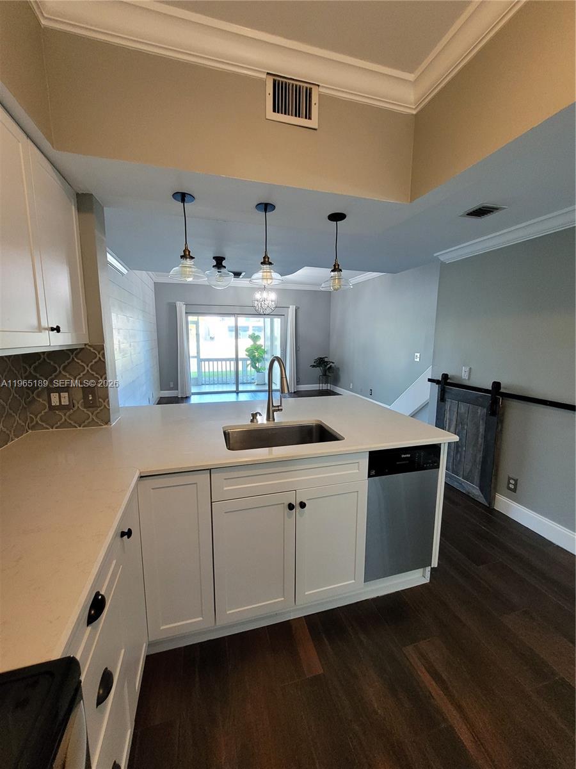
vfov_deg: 106.2
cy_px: 384
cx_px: 288
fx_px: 288
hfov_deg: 89.9
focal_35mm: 13
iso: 320
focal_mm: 1.74
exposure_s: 1/60
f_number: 2.2
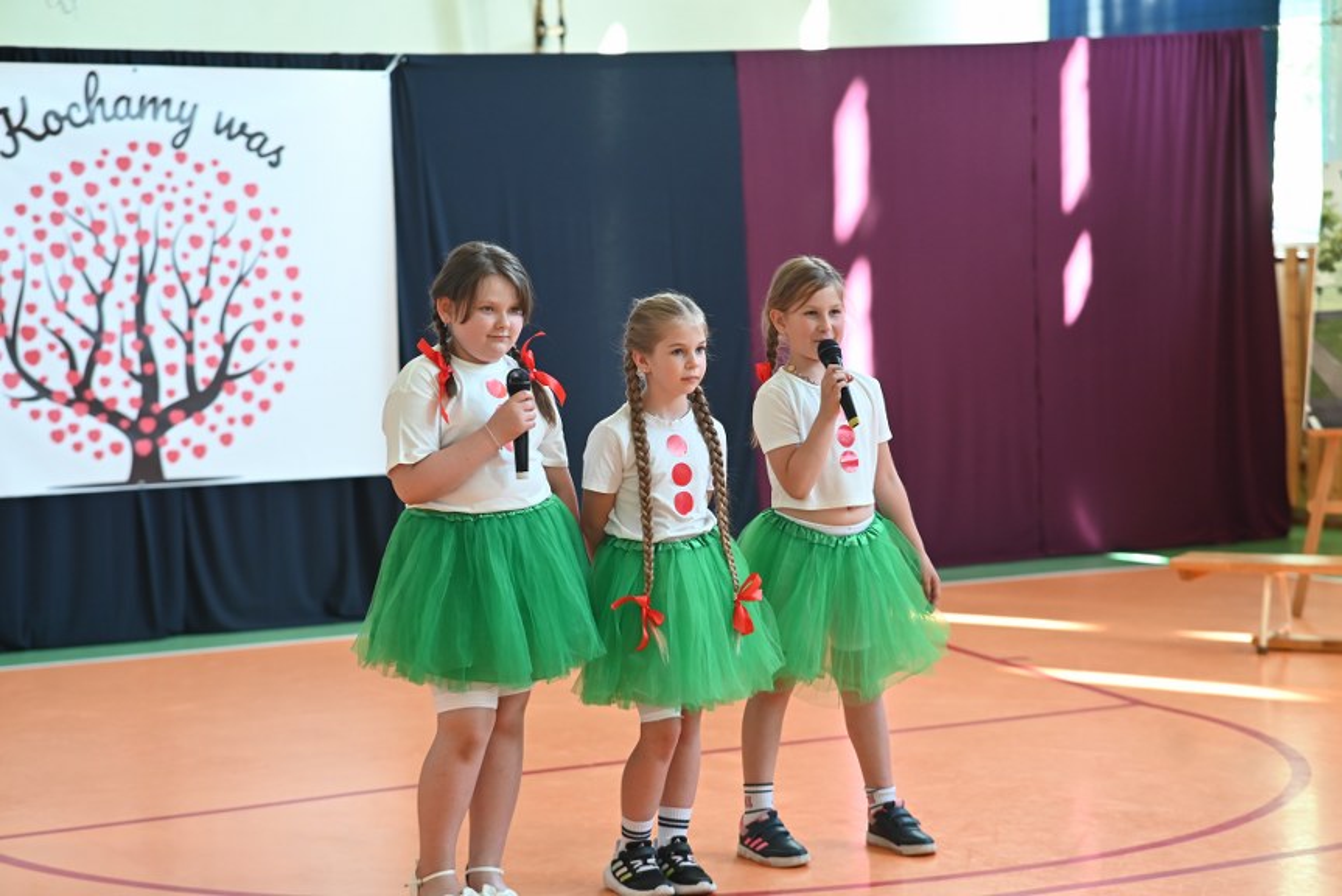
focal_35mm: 85
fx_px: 3169
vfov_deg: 16.1
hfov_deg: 23.9
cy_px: 448
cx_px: 671
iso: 1250
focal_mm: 85
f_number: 2.8
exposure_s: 1/125
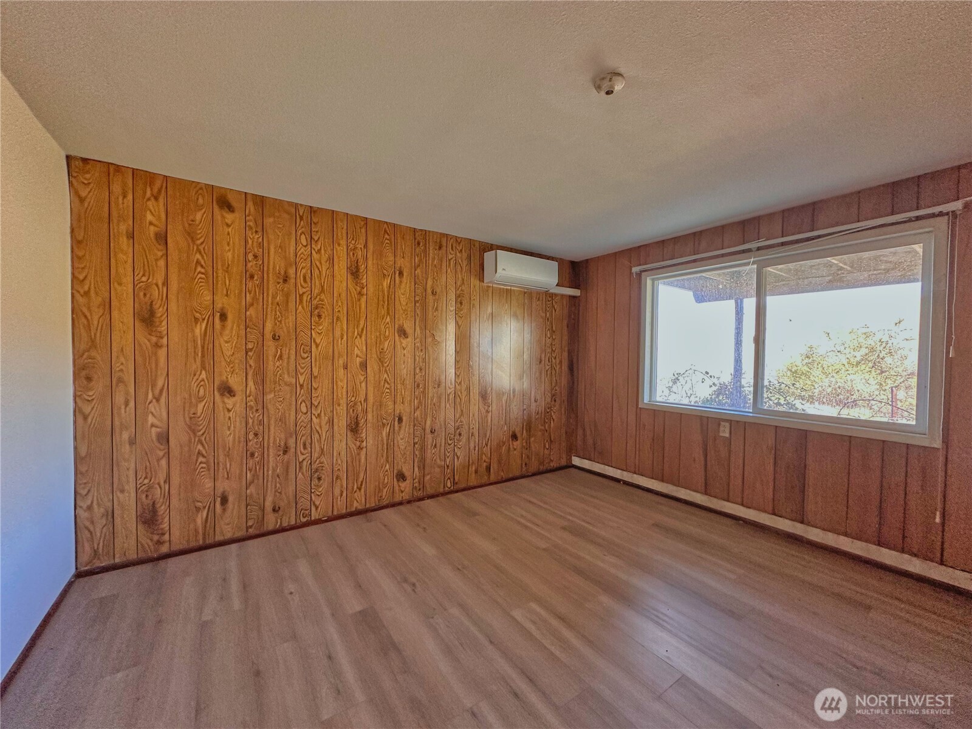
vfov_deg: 85.7
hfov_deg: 102.1
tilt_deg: -1.3
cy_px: 364
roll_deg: -0.3
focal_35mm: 14
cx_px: 486
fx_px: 393
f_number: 2.2
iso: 160
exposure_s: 1/99
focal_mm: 2.2
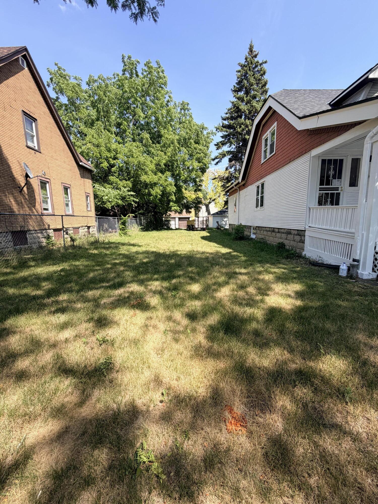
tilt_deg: -8.0
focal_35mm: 14
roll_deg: +1.3
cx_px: 189
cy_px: 252
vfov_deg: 102.1
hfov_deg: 85.7
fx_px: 204
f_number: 2.2
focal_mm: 2.22
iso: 40
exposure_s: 1/522
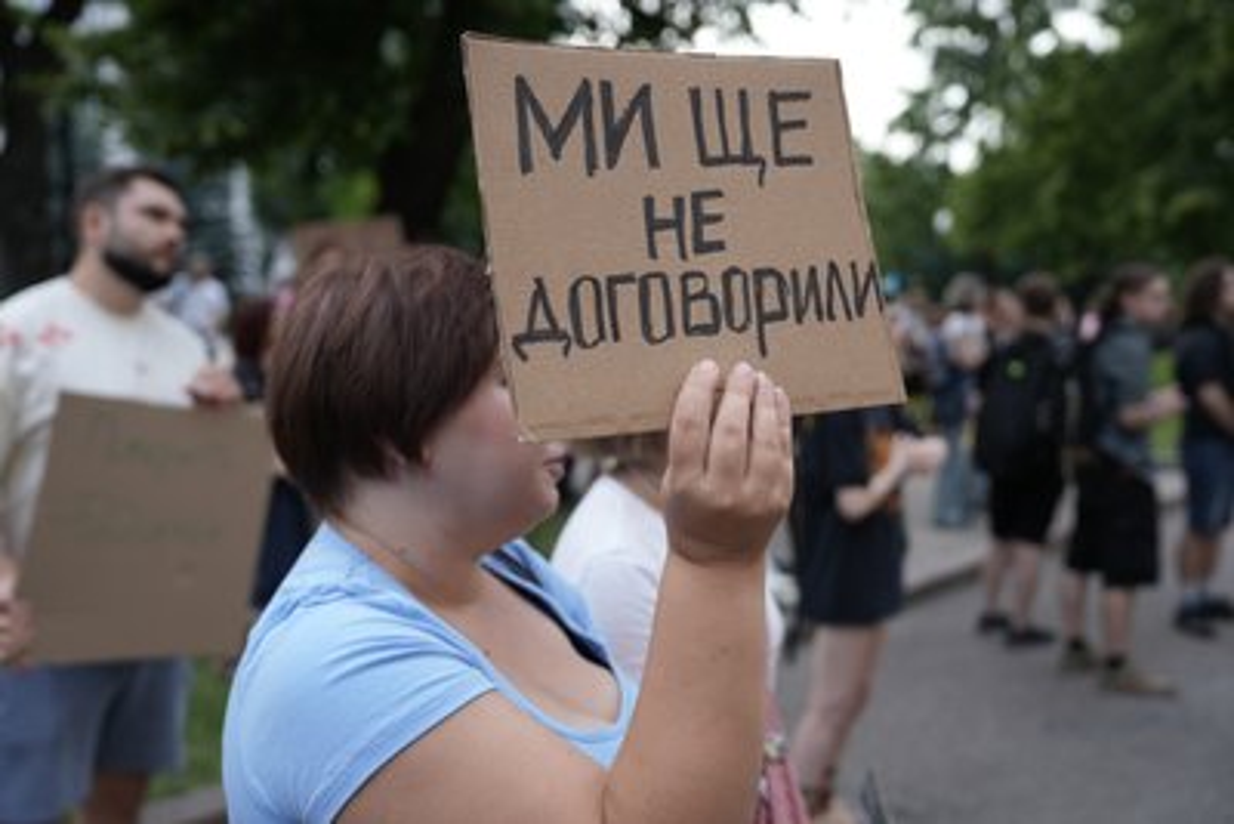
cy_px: 412
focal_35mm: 34
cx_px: 617
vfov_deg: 38.9
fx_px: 1166
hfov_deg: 55.8
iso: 250
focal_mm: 34
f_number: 2.8
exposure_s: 1/250
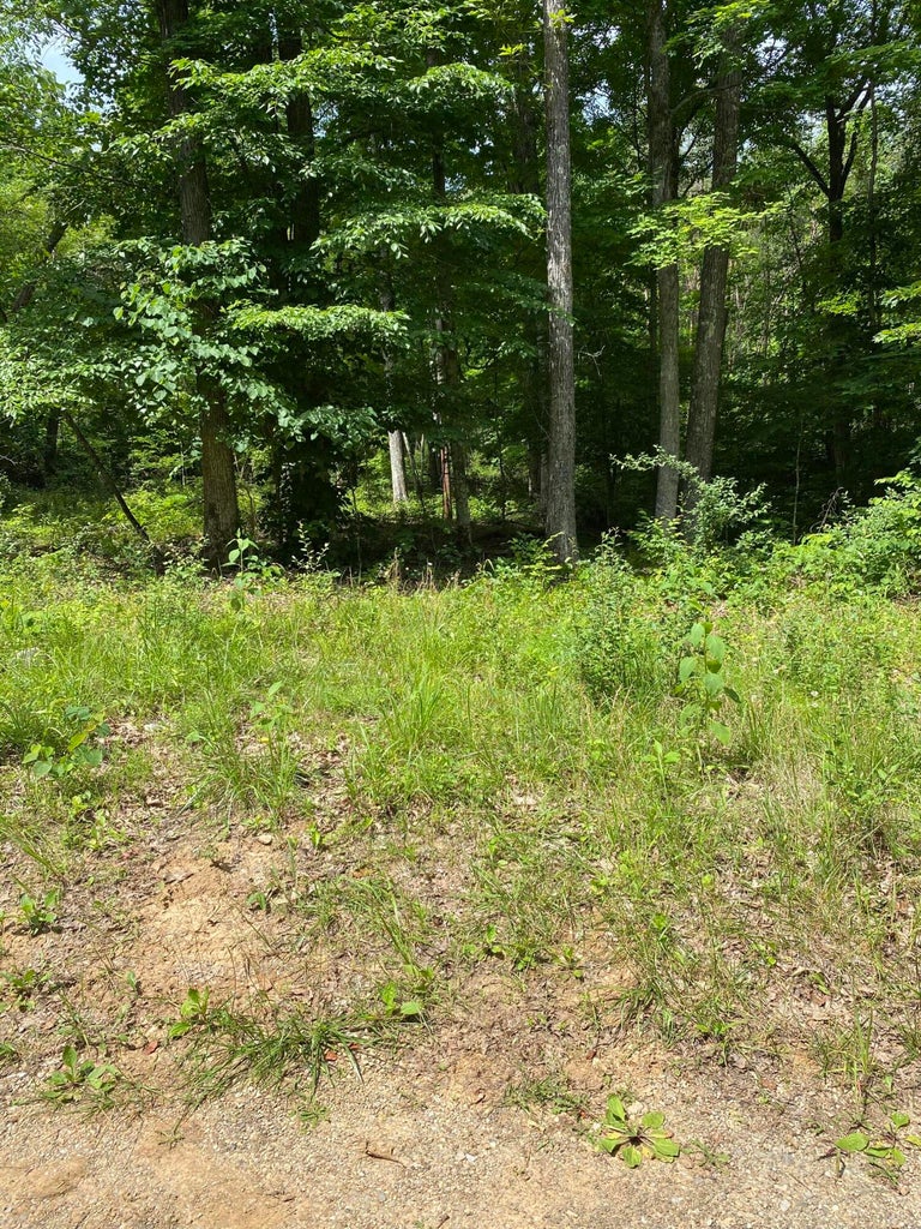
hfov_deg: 53.1
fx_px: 922
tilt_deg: -5.0
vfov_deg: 67.3
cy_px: 614
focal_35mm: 26
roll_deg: +2.3
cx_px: 460
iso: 32
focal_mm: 4.25
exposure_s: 1/1103
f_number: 1.8
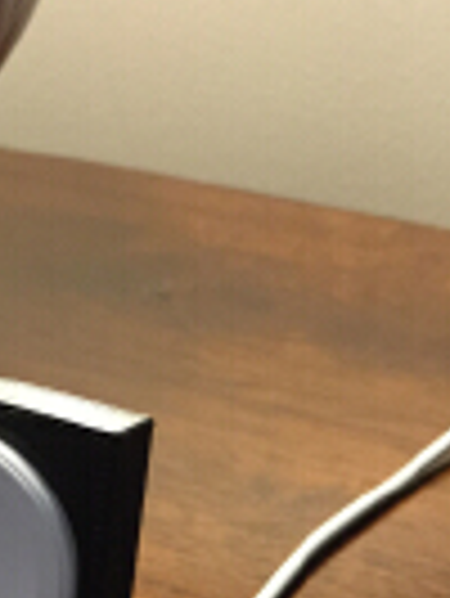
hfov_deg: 16.9
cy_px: 661
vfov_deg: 21.3
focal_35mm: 87
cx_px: 135
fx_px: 1506
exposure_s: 1/30
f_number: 2.2
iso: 200
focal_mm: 4.15
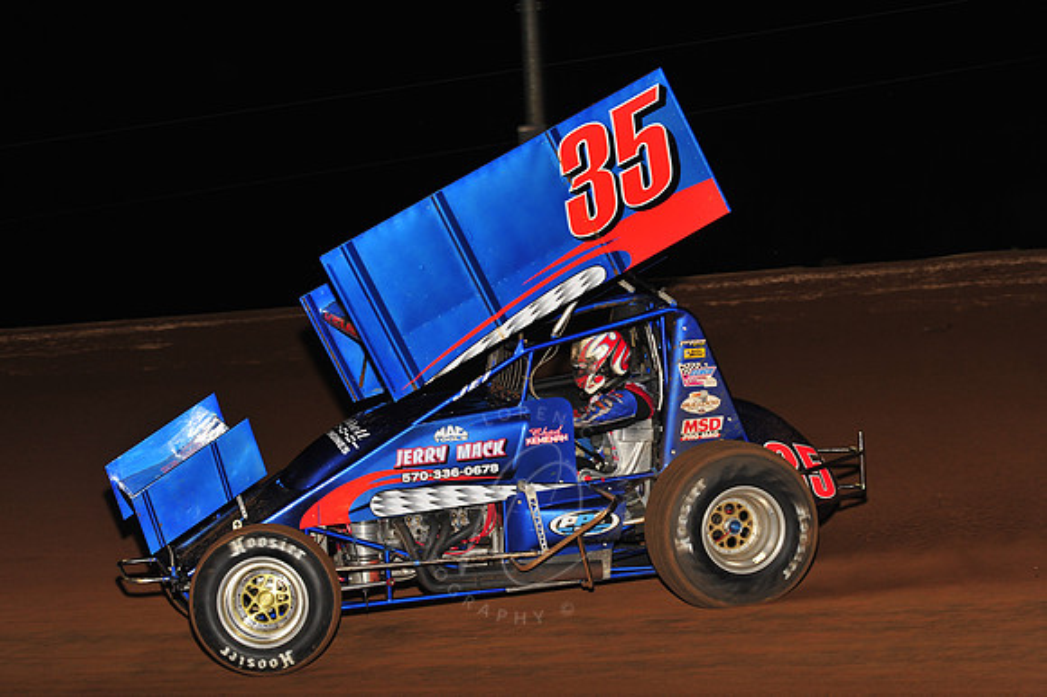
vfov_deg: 14.8
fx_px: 2674
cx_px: 524
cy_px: 348
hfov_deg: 22.2
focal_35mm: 92
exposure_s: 1/320
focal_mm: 92
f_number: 8
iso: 1000
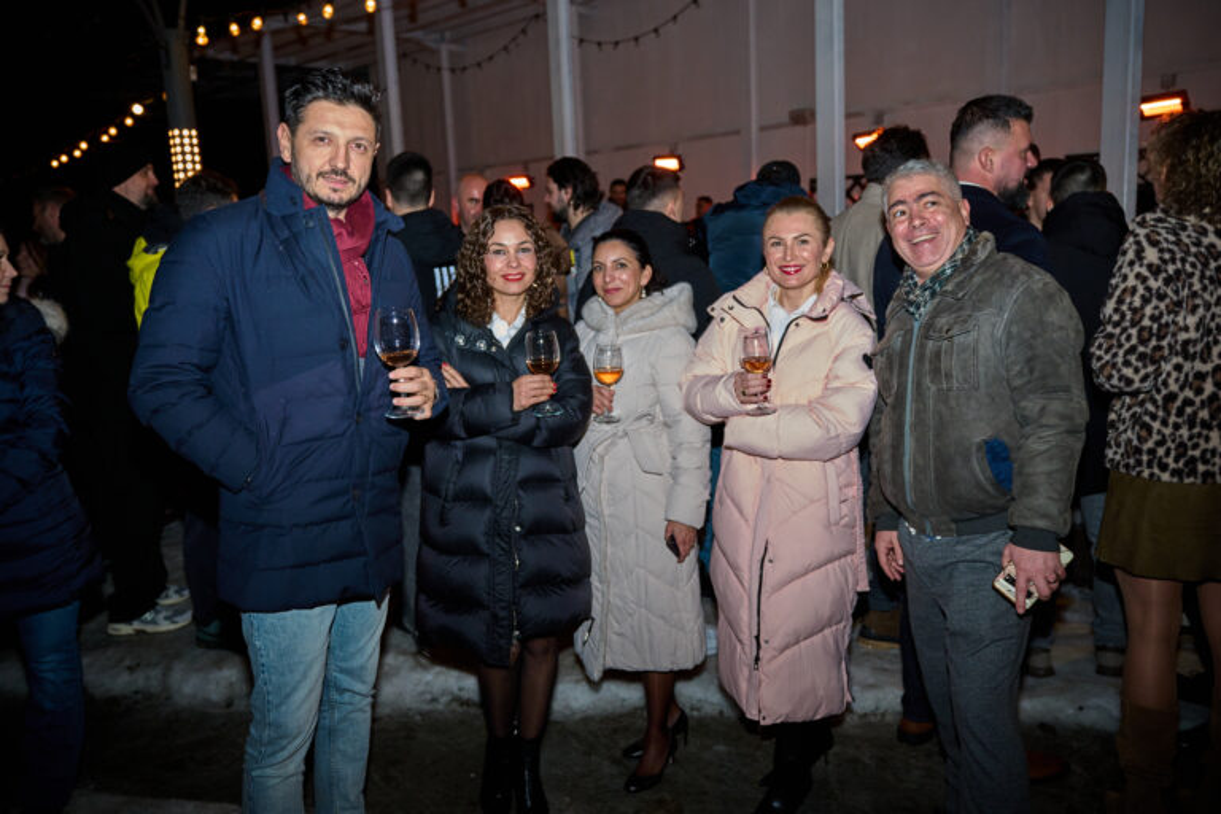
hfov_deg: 65.5
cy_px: 407
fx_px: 950
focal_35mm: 28
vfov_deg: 46.4
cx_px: 610
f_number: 3.2
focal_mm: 28
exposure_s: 1/100
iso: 5000
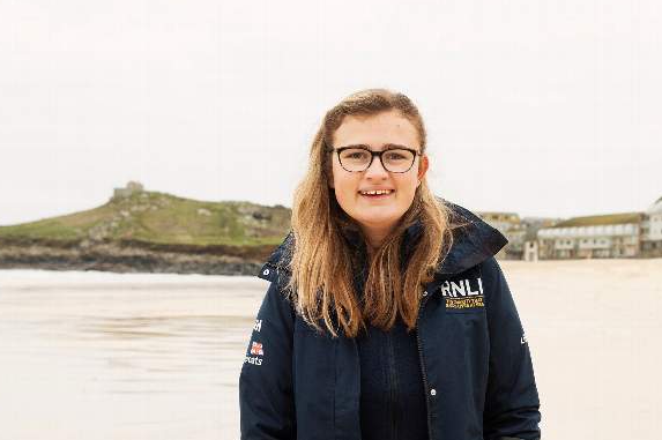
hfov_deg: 35.0
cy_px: 248
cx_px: 377
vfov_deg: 23.7
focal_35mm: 57
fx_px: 1047
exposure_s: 1/400
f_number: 6.3
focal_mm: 48
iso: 1000
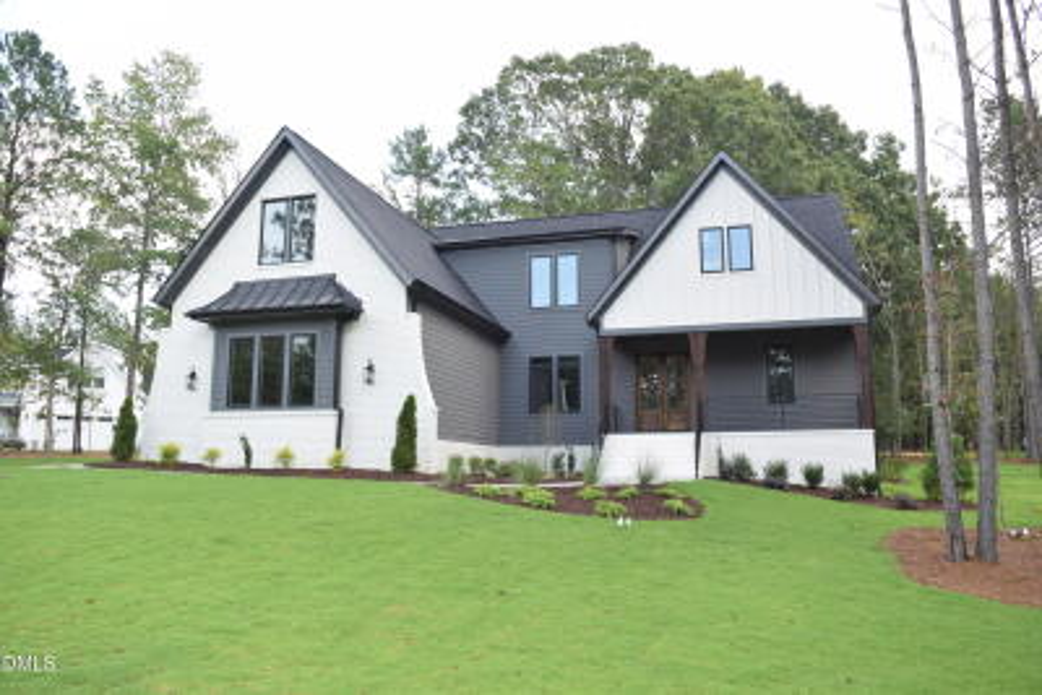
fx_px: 782
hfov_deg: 67.4
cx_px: 521
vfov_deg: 48.0
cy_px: 348
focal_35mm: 27
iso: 100
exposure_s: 1/100
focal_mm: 18
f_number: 4.5
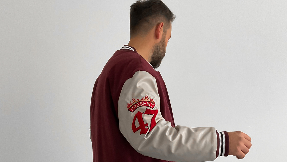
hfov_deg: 43.7
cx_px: 142
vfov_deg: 24.2
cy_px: 164
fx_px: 358
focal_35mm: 47
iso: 100
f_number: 1.8
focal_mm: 3
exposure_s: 1/60
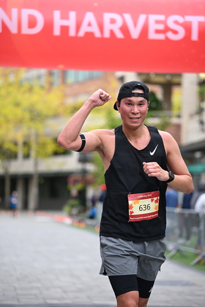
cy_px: 154
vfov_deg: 19.5
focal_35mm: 105
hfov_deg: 13.0
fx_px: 896
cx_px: 102
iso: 640
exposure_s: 1/2000
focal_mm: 105
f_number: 2.8
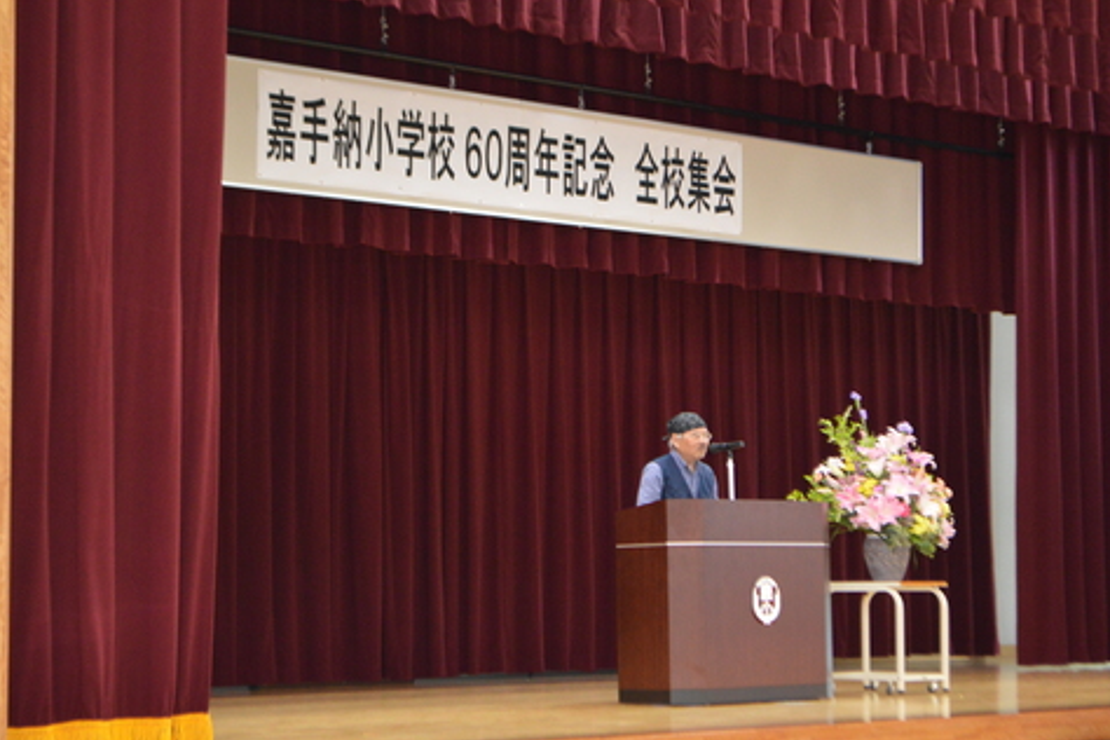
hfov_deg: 24.3
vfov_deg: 16.4
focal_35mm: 84
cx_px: 560
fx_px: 2575
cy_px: 371
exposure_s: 1/60
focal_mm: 55
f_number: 5.6
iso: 2200
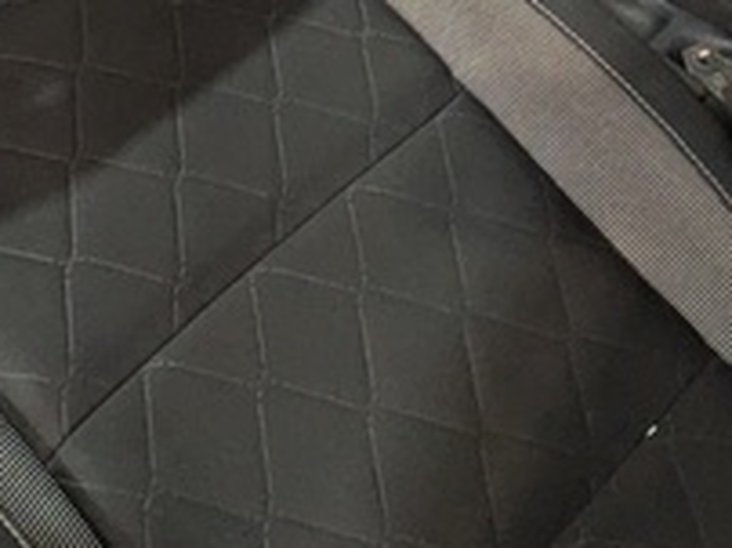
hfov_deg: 25.9
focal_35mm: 71
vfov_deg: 16.8
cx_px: -18
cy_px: -465
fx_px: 1500
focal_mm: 1.83
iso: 51
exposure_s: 1/30
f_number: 2.2
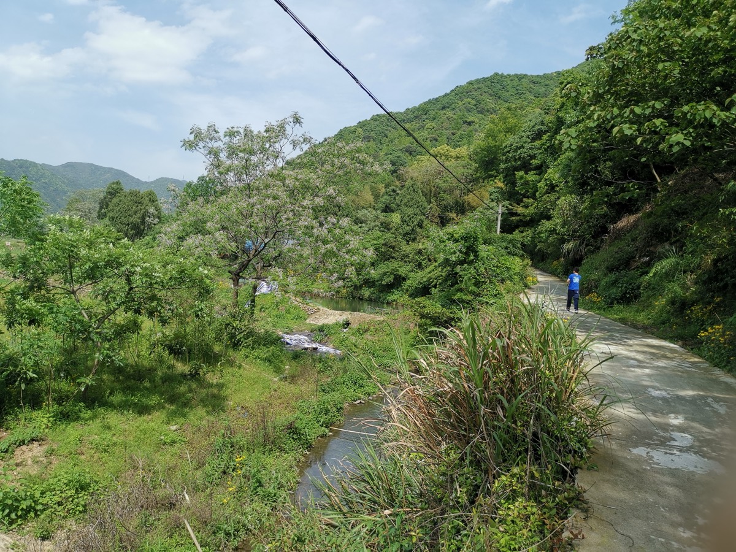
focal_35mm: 27
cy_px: 276
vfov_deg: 51.4
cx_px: 368
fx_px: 574
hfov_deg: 65.3
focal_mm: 4.75
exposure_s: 1/1805
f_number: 1.8
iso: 50
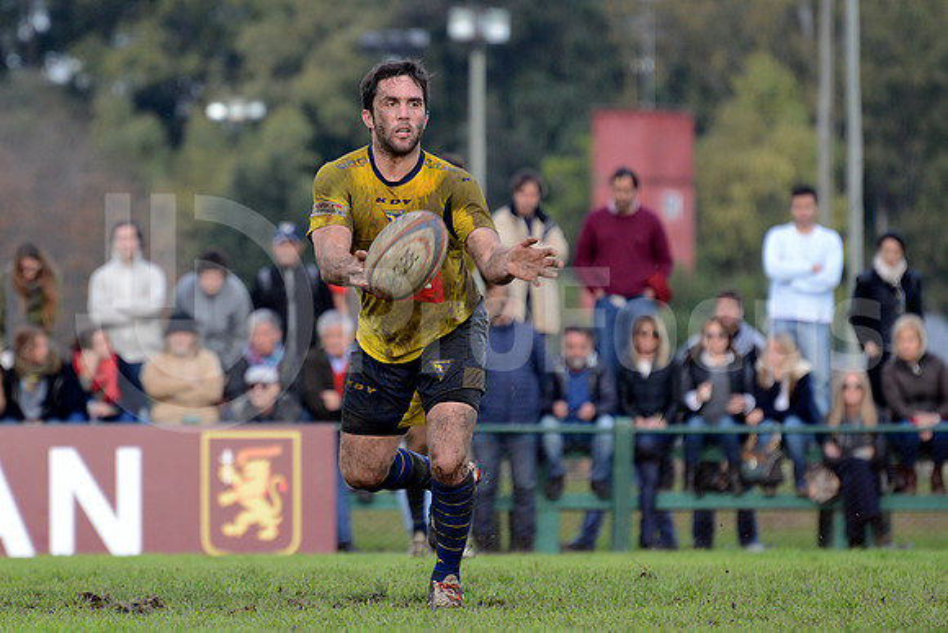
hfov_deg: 7.4
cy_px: 316
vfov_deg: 4.9
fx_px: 7375
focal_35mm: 280
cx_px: 474
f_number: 5.6
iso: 1000
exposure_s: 1/500
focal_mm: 280
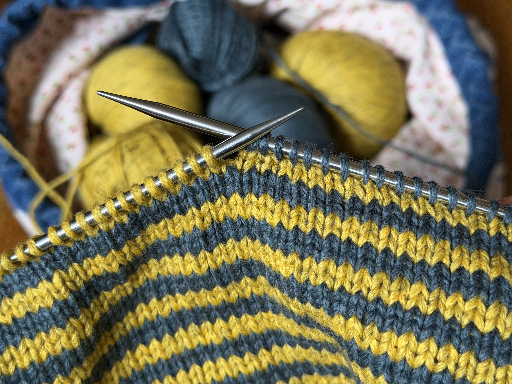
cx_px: 256
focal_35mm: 48
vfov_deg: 30.3
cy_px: 192
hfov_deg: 39.7
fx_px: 710
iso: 250
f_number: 1.78
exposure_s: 1/40
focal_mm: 6.76
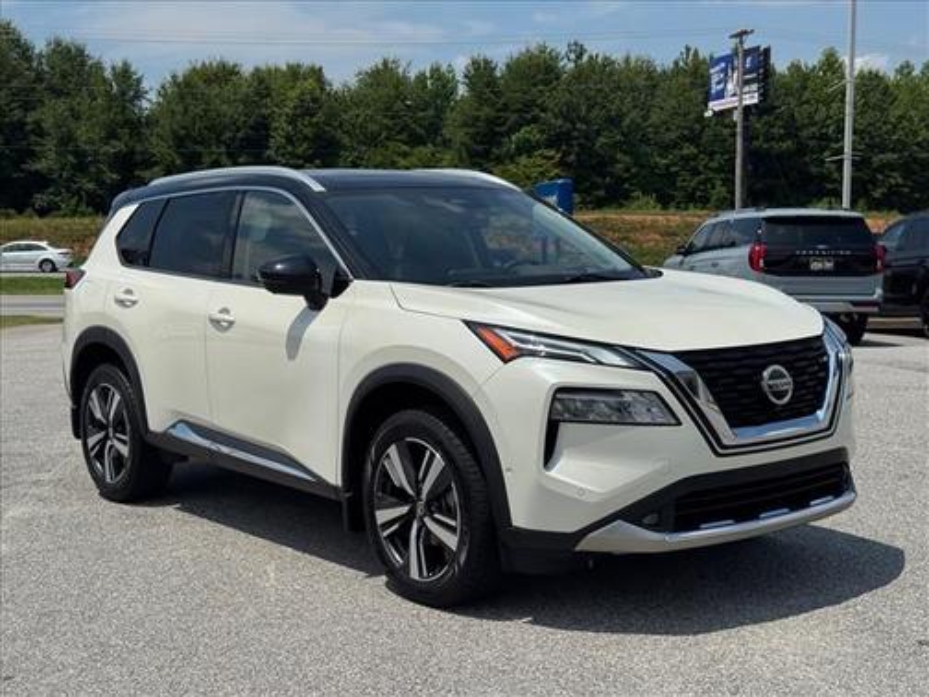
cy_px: 348
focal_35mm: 48
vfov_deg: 30.3
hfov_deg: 39.7
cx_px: 464
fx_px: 1288
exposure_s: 1/10526
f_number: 1.78
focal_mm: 6.76
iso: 64
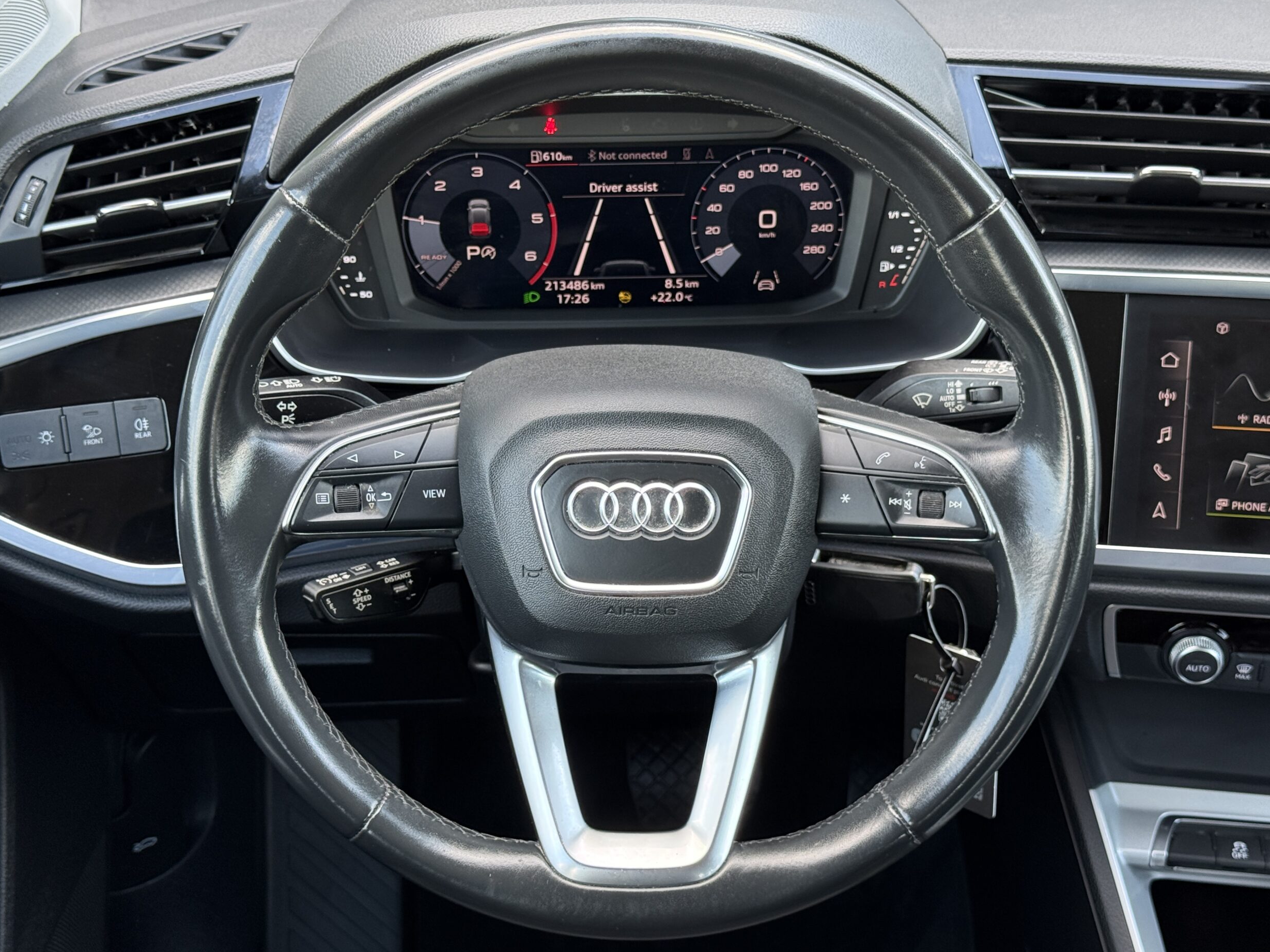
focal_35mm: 50
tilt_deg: -29.8
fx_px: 1834
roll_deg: +0.3
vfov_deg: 29.1
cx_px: 636
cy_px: 493
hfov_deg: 38.2
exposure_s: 1/56
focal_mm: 6.76
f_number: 1.78
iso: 125
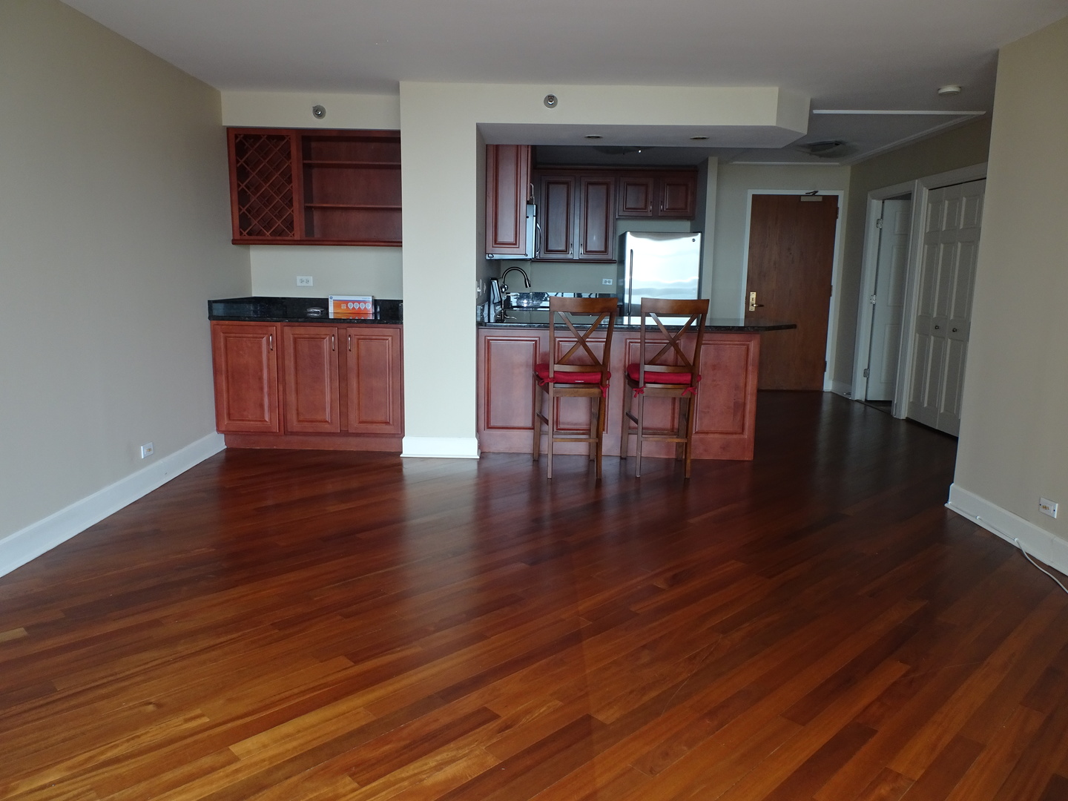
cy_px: 400
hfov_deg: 71.6
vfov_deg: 56.8
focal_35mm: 24
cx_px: 534
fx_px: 740
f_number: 3.5
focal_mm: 4.1
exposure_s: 1/30
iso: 125
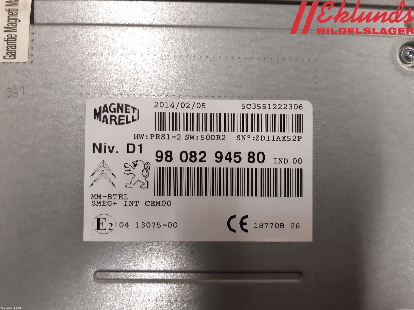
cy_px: 155
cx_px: 207
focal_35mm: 26
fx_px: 311
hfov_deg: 67.3
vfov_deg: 53.1
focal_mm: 3.93
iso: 125
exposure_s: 1/50
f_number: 1.7
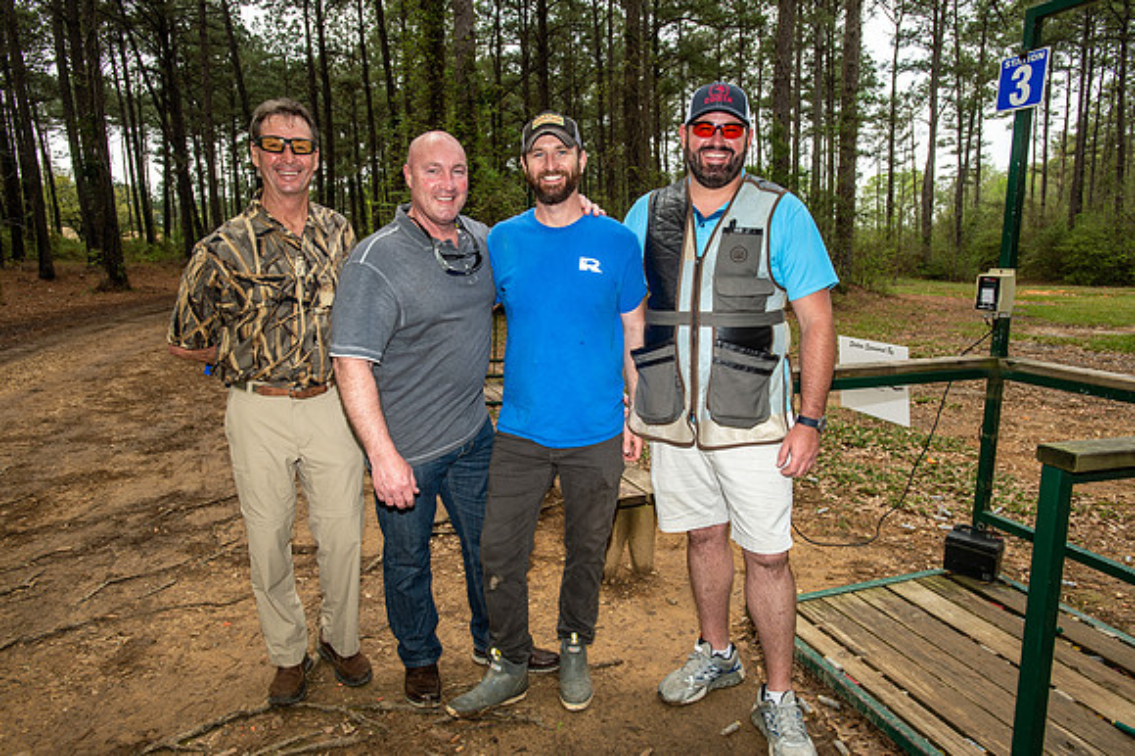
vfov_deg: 57.2
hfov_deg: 78.6
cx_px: 568
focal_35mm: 22
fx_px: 693
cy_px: 378
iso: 125
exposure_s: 1/250
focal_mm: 22
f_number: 6.3
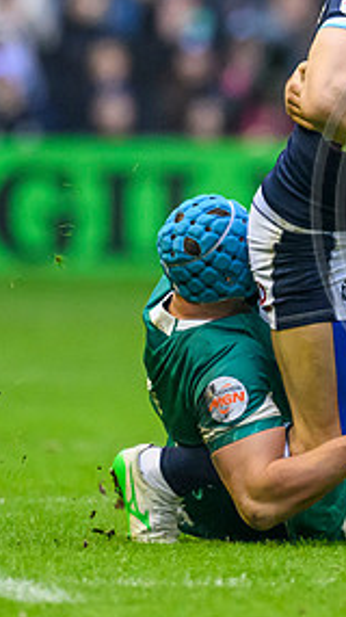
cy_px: 265
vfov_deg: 1.2
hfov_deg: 0.7
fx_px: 30431
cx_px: 546
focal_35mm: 1863
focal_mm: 560
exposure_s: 1/1600
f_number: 4
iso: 5000
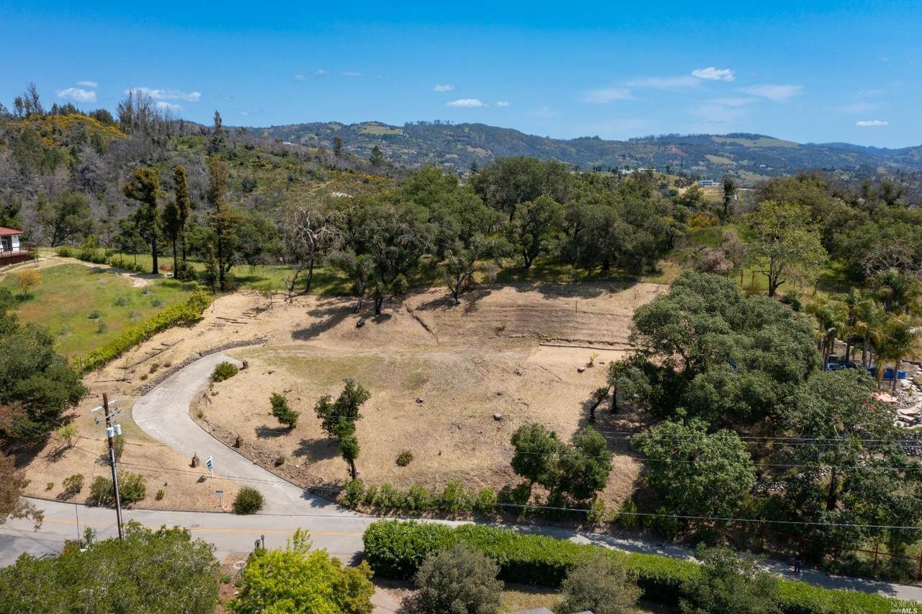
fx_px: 717
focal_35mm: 28
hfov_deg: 65.5
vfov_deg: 46.4
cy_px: 307
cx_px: 461
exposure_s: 1/320
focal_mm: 10.26
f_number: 7.1
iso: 100
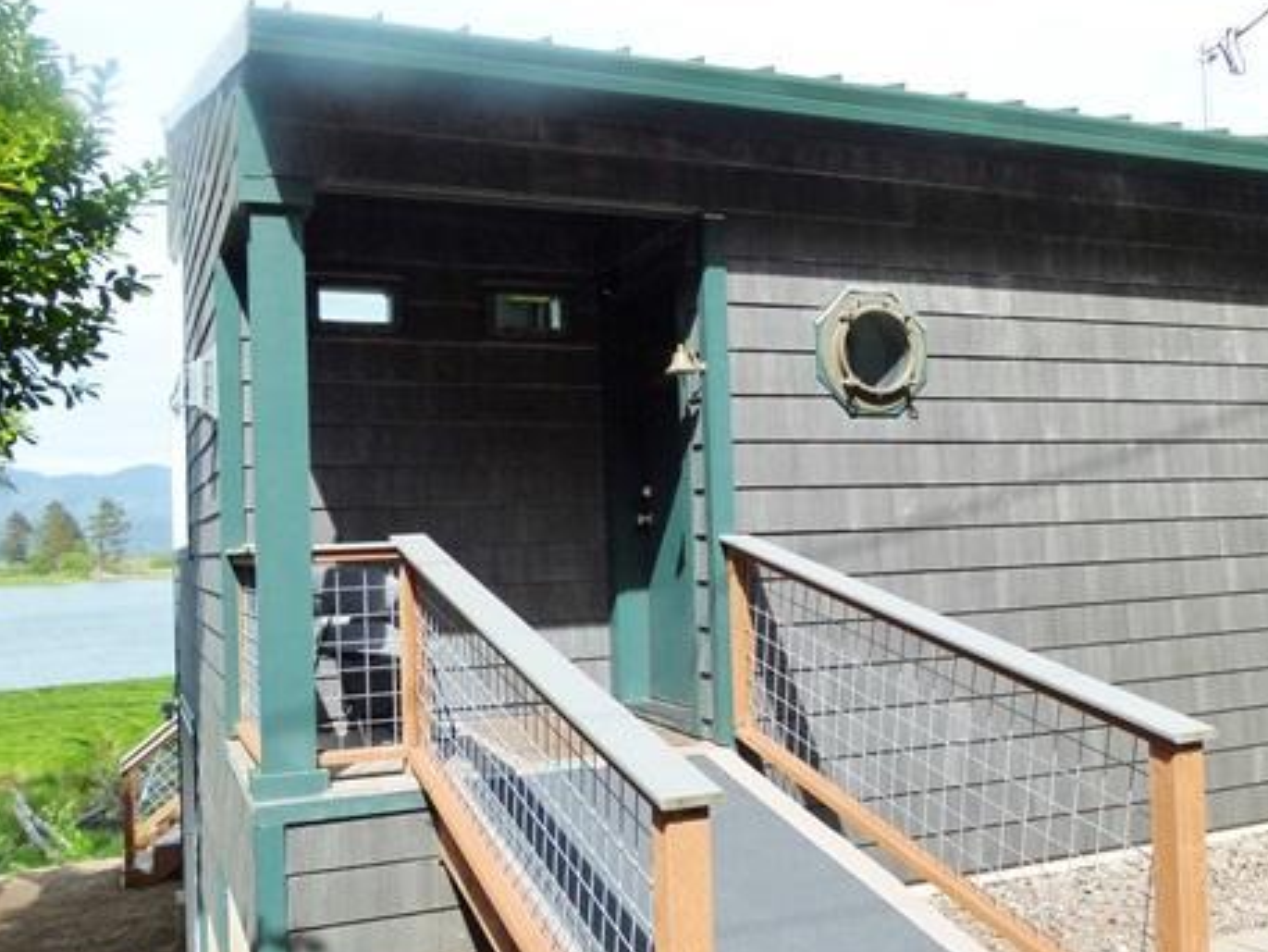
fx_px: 1282
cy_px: 494
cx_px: 771
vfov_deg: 40.7
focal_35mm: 35
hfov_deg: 52.2
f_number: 4
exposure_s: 1/500
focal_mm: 4.5
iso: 160
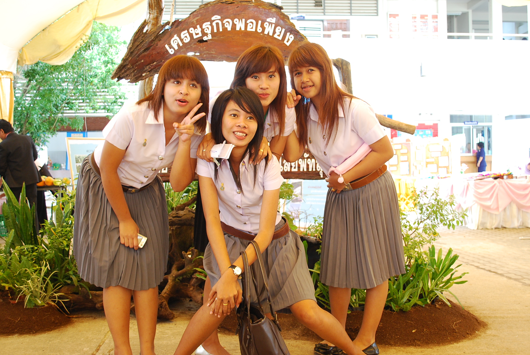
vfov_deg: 35.1
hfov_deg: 50.6
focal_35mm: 38
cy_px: 171
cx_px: 268
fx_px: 560
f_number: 4.2
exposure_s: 1/50
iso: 400
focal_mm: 24
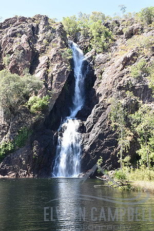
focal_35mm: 40
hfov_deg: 33.0
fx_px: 260
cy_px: 116
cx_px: 77
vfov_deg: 47.9
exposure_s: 1/25
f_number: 16
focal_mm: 27
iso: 200
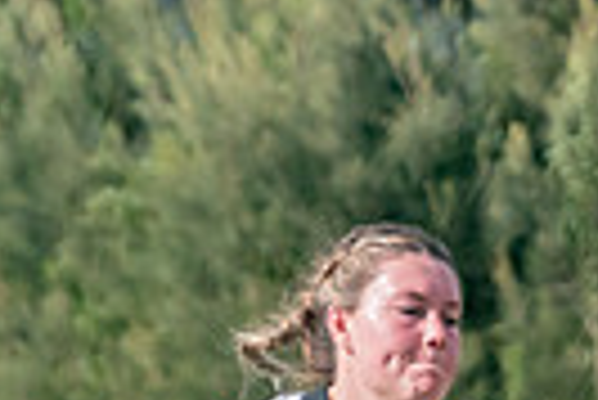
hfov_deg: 1.8
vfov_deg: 1.2
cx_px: 845
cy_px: 805
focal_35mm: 1115
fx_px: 18541
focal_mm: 155
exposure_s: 1/3200
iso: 800
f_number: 6.3
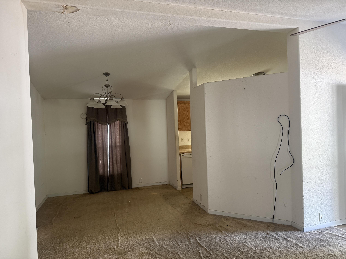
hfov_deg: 71.6
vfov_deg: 56.8
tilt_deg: +0.3
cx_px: 173
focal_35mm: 24
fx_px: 240
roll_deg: +2.2
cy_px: 130
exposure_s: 1/60
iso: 250
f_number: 1.78
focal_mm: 6.76
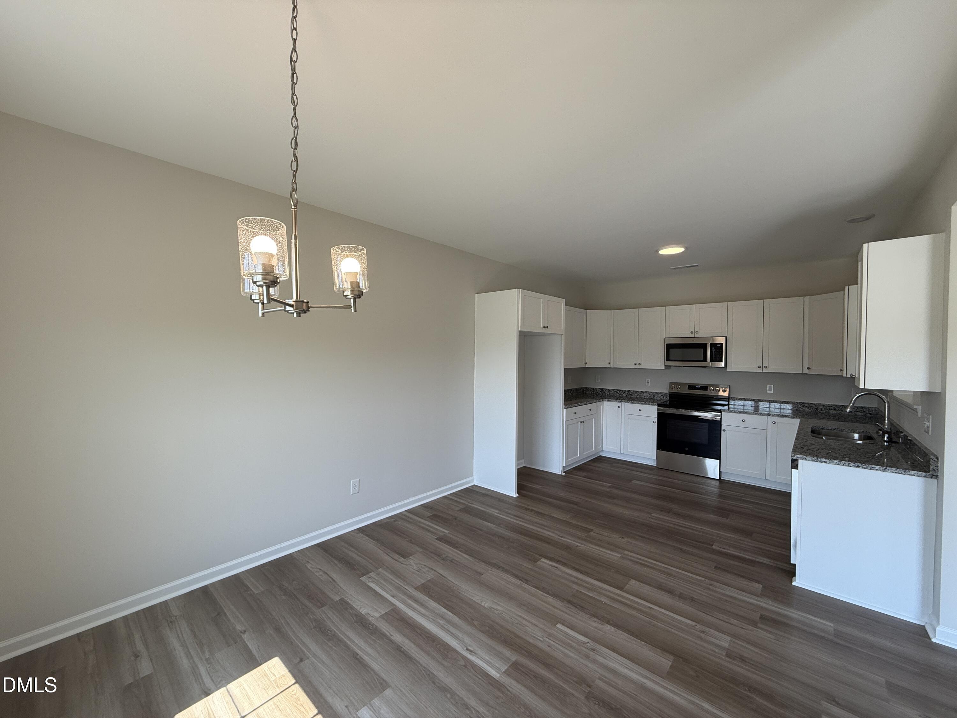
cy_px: 359
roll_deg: -1.1
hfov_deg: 102.1
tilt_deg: +0.2
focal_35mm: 14
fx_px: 387
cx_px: 478
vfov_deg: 85.7
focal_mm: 2.22
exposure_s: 1/124
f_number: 2.2
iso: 50
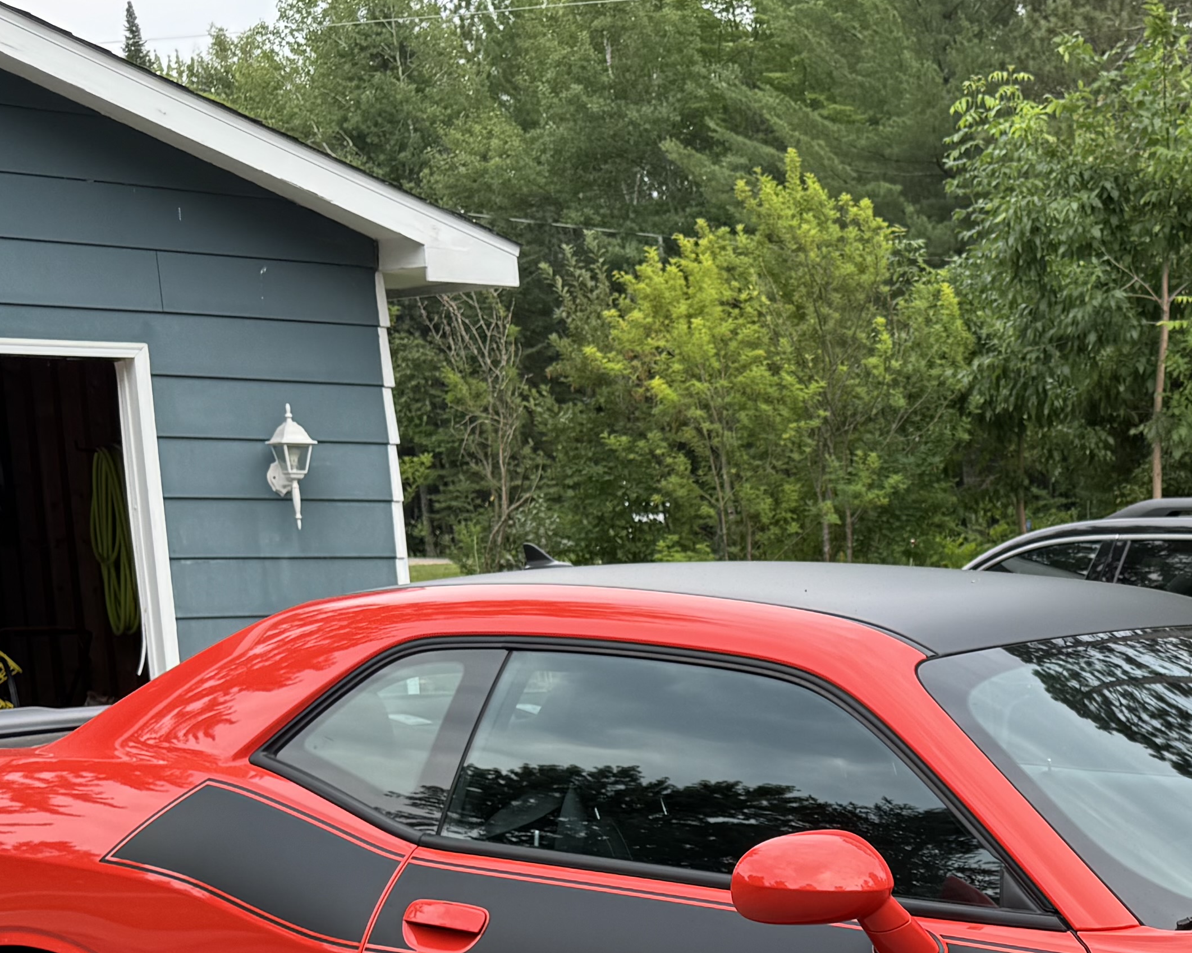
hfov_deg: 28.5
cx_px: 1132
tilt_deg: -14.8
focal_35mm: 63
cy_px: 1062
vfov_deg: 22.7
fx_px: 2222
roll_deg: -0.2
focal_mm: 6.76
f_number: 1.78
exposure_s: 1/562
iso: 80
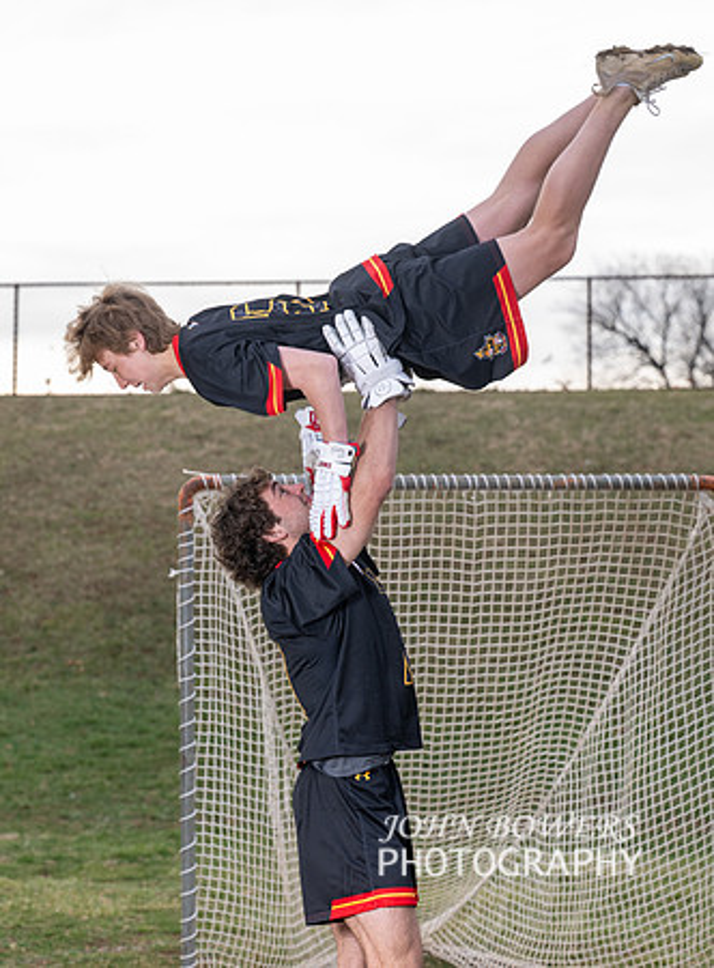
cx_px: 192
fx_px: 3126
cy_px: 492
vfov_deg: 17.6
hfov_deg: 13.0
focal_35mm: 112
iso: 250
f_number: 4
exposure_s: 1/250
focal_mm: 70
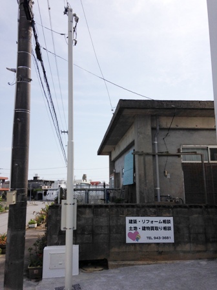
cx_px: 108
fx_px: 276
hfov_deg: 42.9
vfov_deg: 55.4
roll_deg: +2.0
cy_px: 145
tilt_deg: +12.1
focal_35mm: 33
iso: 50
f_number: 2.4
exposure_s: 1/2584
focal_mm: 4.12
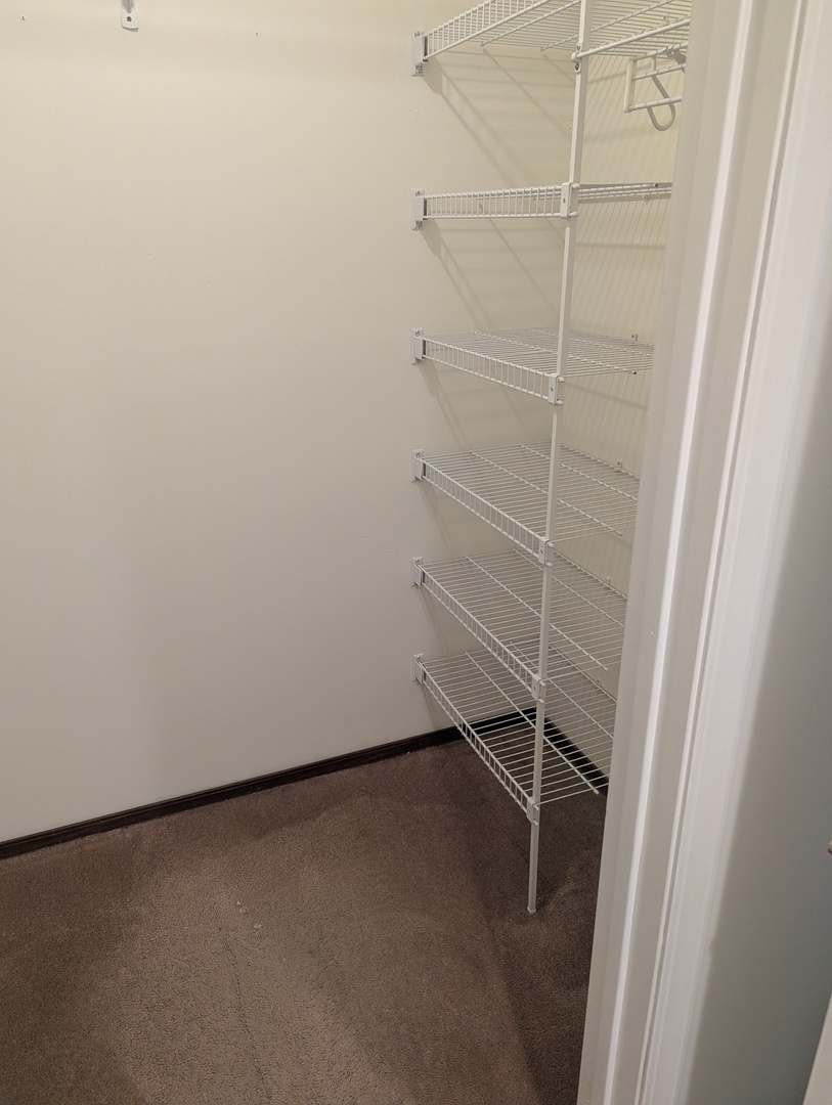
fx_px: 767
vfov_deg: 71.5
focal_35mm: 24
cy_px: 552
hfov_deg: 56.9
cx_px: 416
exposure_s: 1/120
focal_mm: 6.81
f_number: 1.85
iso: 695
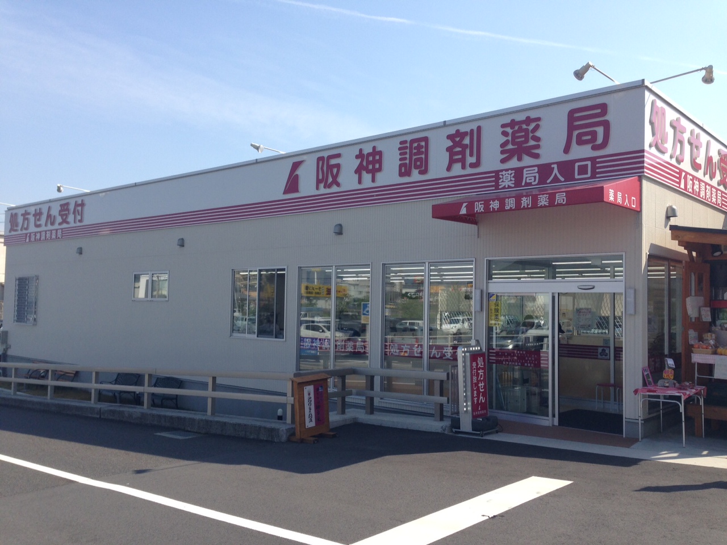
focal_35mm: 33
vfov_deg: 42.9
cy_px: 272
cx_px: 364
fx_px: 693
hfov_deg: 55.4
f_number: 2.4
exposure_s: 1/1022
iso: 50
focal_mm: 4.13
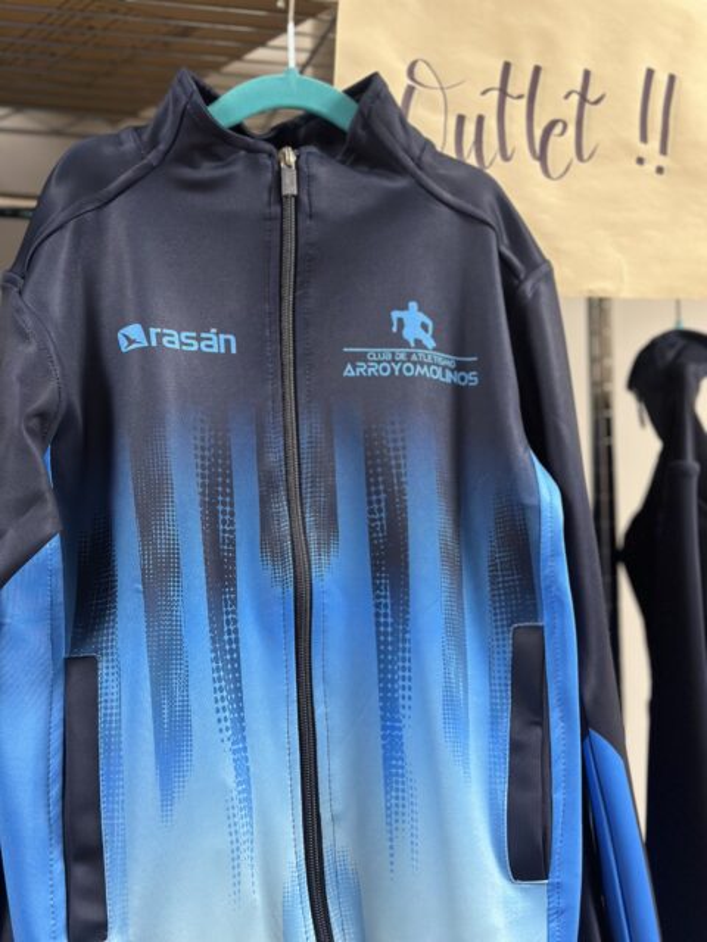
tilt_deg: +3.3
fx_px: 1307
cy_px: 471
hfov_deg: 30.3
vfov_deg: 39.7
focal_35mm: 48
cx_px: 354
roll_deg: +1.0
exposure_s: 1/50
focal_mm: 6.86
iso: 400
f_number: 1.78
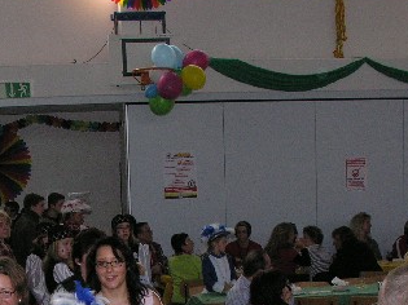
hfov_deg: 21.7
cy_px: 353
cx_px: 74
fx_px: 1049
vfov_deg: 16.0
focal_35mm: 89
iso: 200
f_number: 4
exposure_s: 1/79.7
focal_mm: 8.9
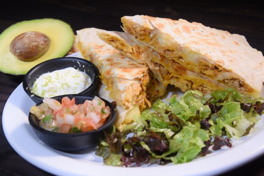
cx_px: 132
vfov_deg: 18.2
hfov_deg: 27.0
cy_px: 88
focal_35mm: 75
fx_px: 550
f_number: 10
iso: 1000
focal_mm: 75
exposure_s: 1/80
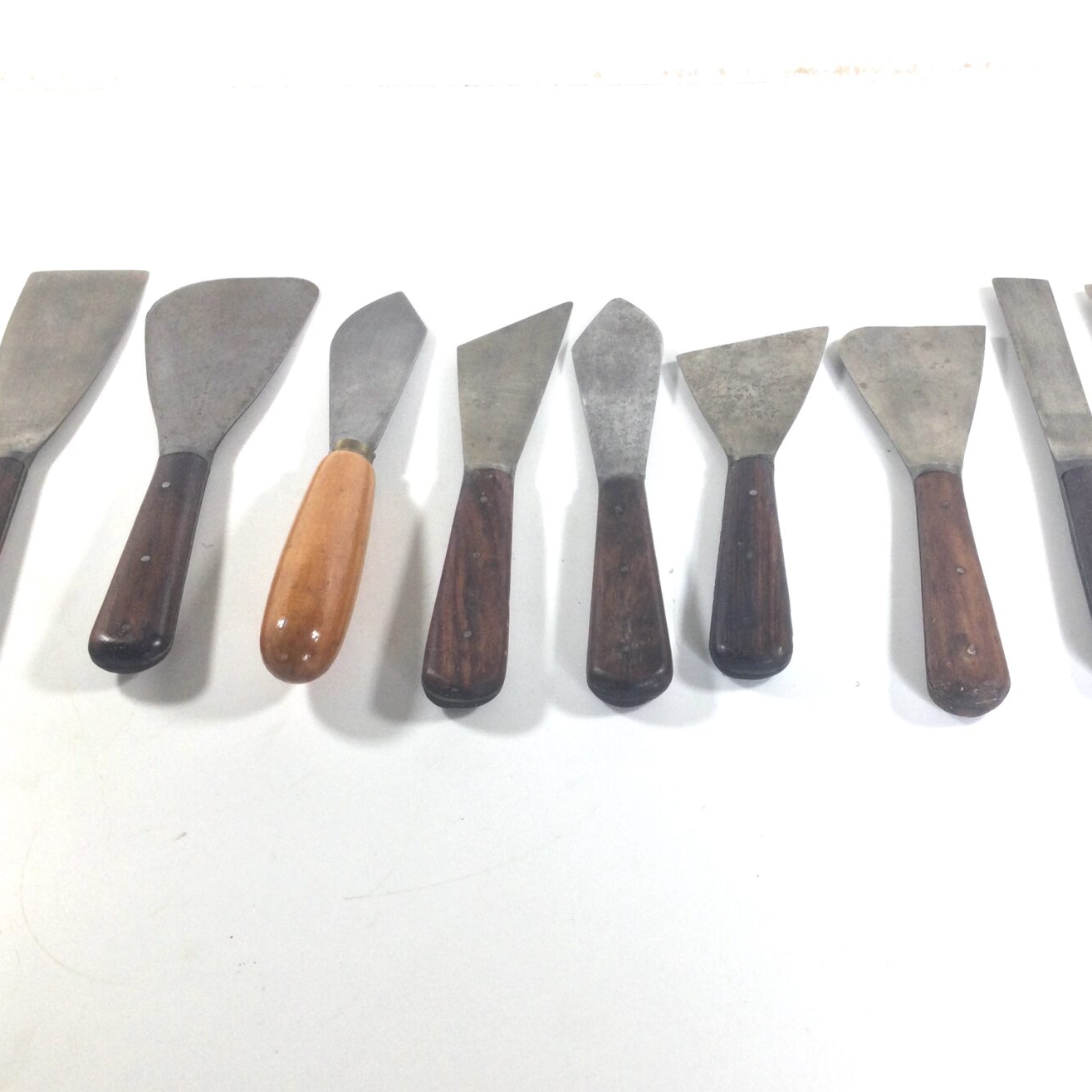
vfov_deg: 41.8
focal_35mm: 40
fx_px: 1428
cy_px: 575
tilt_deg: -47.3
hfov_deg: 41.7
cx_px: 646
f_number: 2.4
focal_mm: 3.3
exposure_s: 1/100
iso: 25
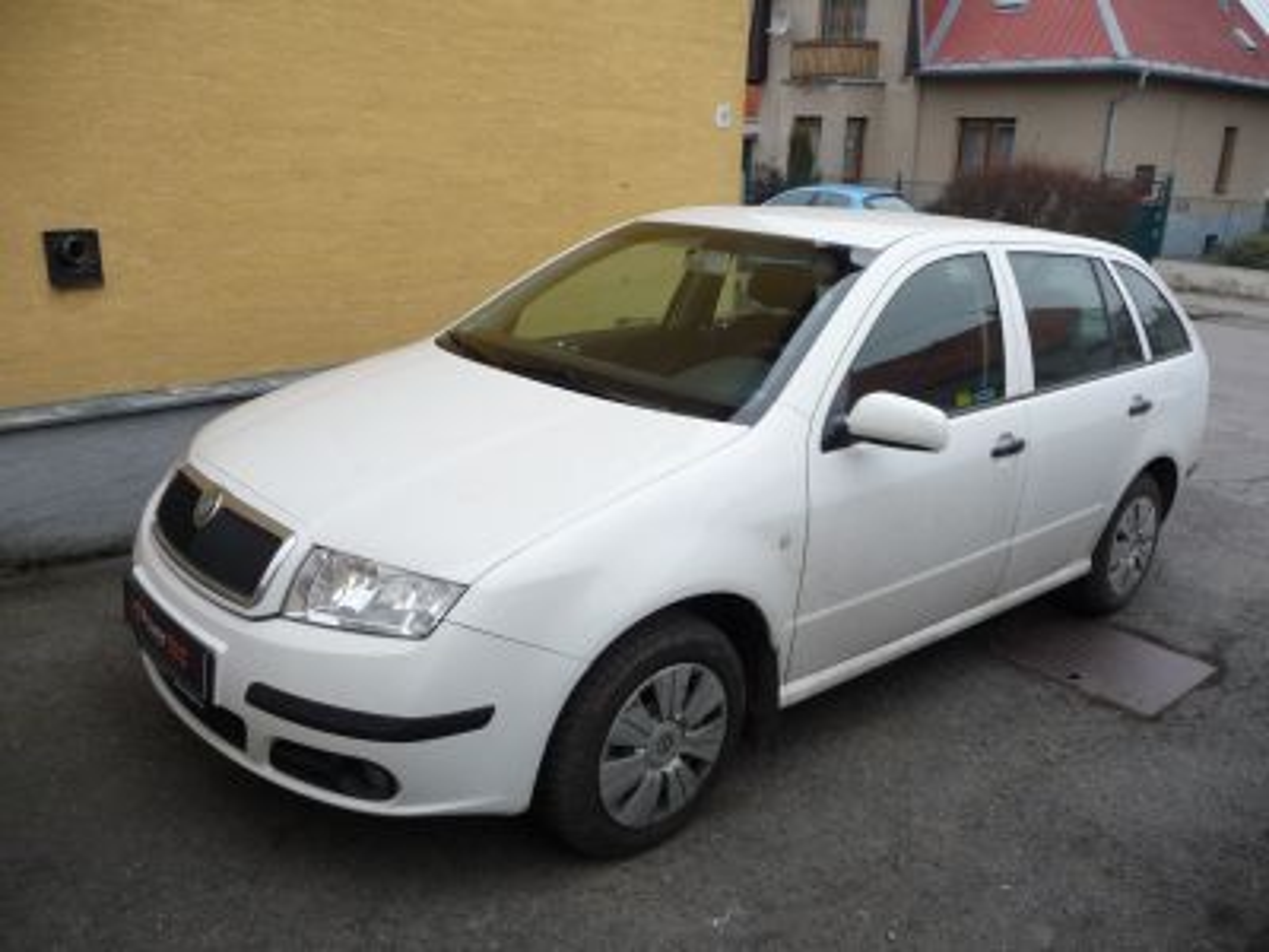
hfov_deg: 63.4
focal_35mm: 28
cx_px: 634
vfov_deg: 49.7
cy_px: 476
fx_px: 1026
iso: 200
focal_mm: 4.7
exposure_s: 1/400
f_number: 3.3
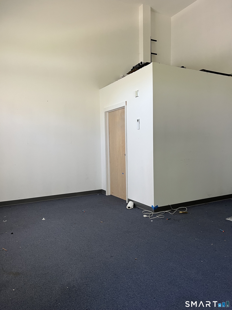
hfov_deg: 53.1
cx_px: 116
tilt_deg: -2.3
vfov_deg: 67.3
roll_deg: +0.9
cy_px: 155
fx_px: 232
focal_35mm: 26
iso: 125
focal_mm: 5.1
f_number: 1.6
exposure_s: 1/84
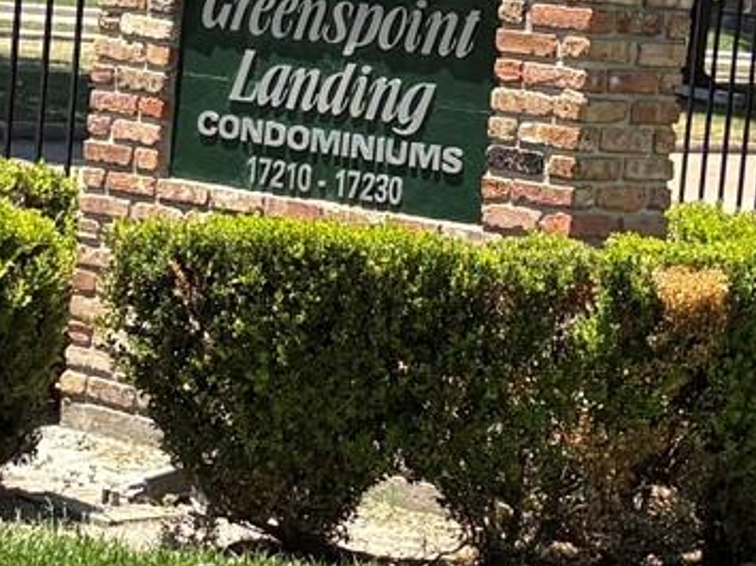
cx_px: 454
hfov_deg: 13.2
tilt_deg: -4.4
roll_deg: -5.1
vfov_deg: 9.9
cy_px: 213
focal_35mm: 150
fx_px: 3275
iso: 50
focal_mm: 5.96
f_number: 1.6
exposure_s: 1/1587
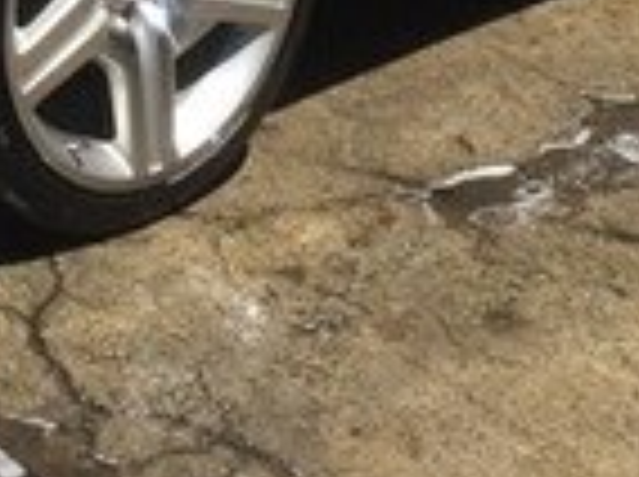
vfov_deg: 9.9
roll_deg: -2.6
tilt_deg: -6.0
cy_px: -587
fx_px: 2488
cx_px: 58
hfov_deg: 14.5
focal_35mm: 135
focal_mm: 4.15
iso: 32
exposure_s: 1/2283
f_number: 2.2
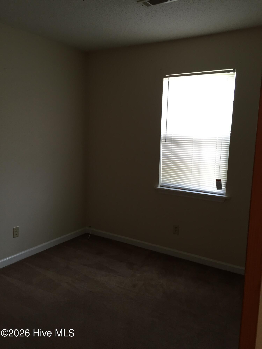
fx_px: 293
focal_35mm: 29
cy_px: 174
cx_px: 131
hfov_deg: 48.2
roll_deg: -1.0
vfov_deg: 61.7
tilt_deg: -7.4
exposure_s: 1/30
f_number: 2.2
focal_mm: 4.15
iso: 100
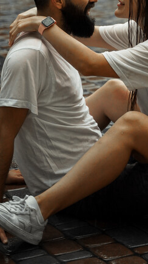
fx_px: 1119
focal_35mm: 160
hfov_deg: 7.6
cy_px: 0
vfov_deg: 13.3
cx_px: 112
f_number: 2.8
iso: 2000
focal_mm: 75
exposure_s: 1/320
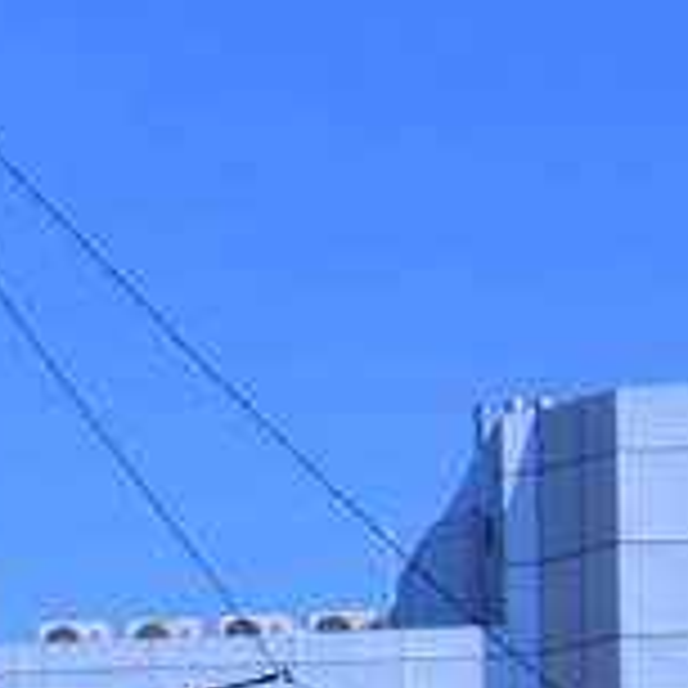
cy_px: 1421
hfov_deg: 7.2
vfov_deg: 7.9
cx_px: -1542
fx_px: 4707
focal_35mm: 209
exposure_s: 1/500
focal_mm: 21
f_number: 11
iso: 400
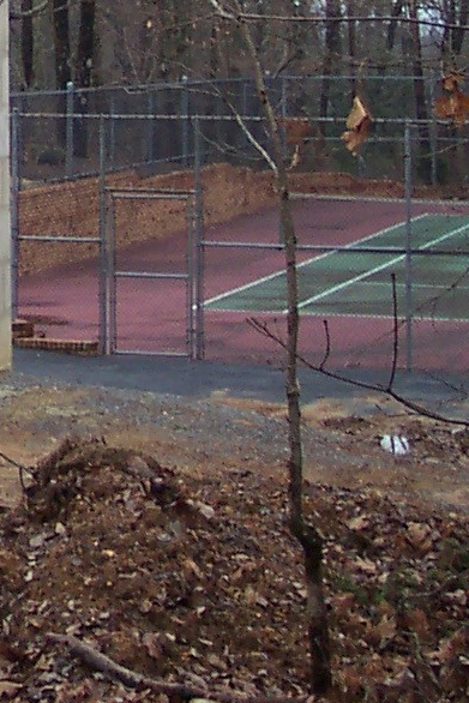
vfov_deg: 14.2
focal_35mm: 140
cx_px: -559
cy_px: -125
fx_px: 2734
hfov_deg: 9.1
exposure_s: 1/125
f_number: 2.8
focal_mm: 8
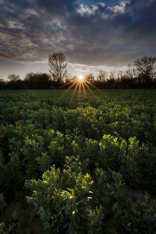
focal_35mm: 14
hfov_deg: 81.2
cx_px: 78
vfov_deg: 104.3
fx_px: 91
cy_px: 117
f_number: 16
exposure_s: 1/4000
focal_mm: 14
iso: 100
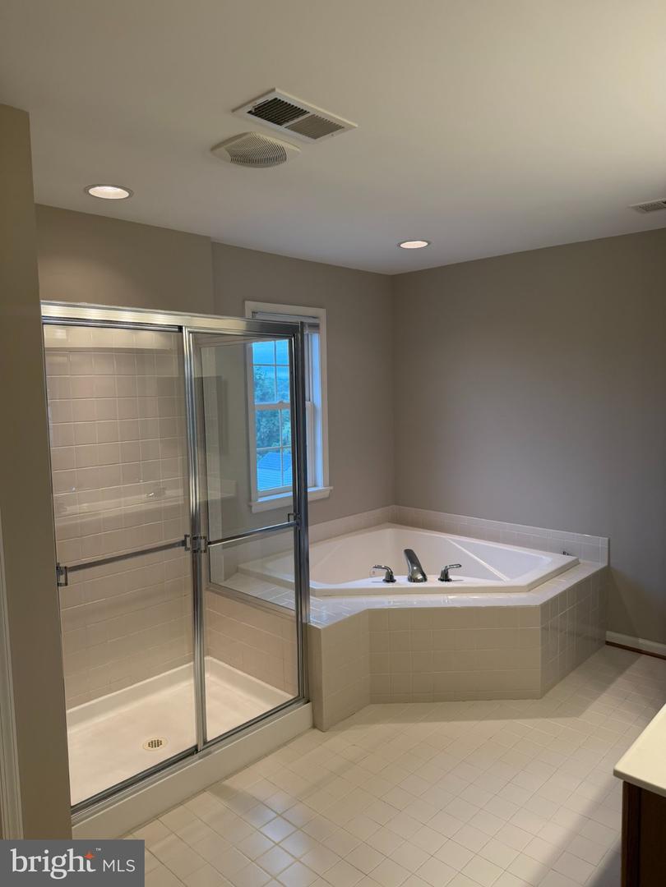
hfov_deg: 56.8
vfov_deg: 71.6
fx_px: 616
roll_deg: +0.4
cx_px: 333
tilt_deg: -3.6
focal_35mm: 24
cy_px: 444
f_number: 1.78
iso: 125
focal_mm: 6.76
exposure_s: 1/120
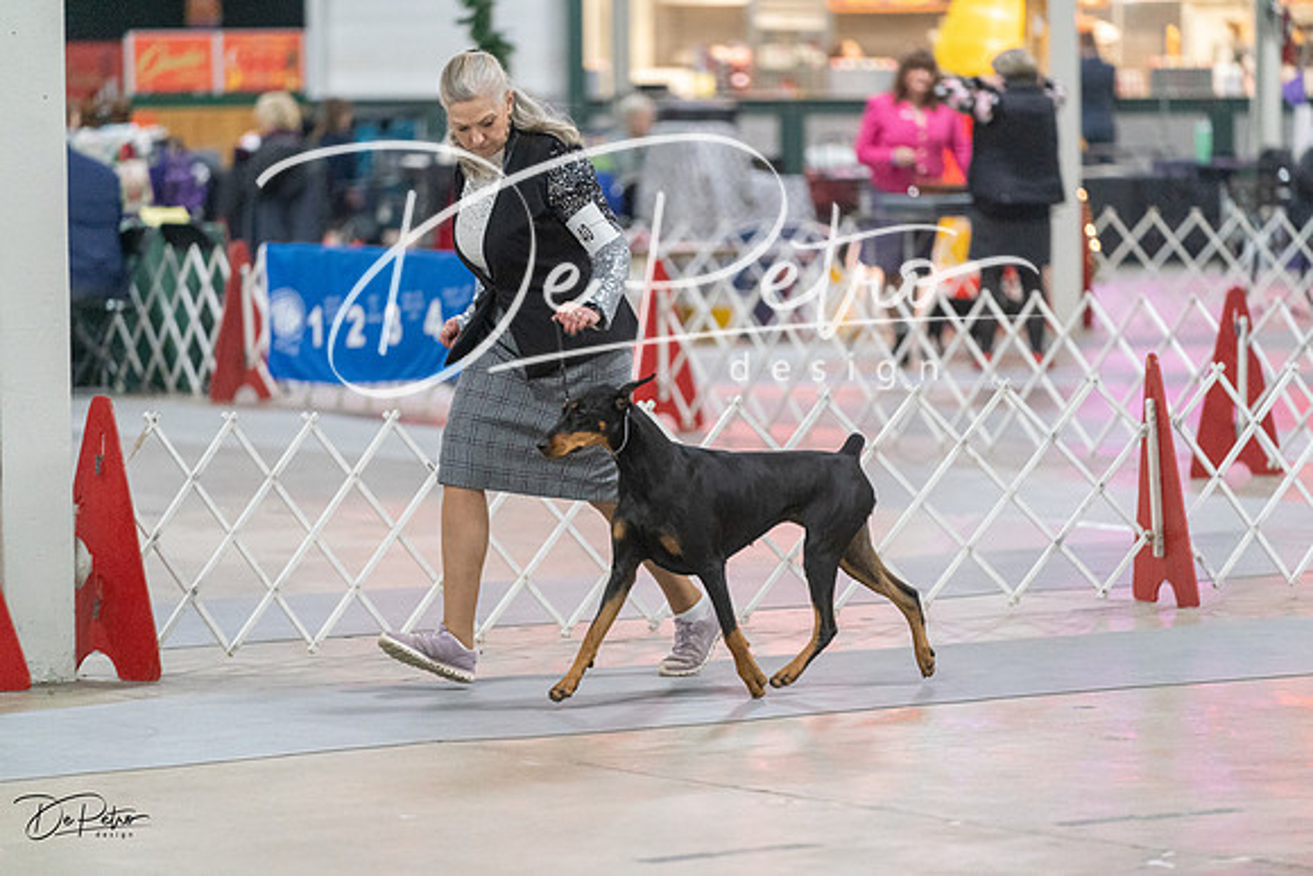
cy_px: 438
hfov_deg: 11.8
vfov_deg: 7.9
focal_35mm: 174
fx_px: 6347
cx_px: 656
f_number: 2.8
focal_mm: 174
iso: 6400
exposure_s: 1/320
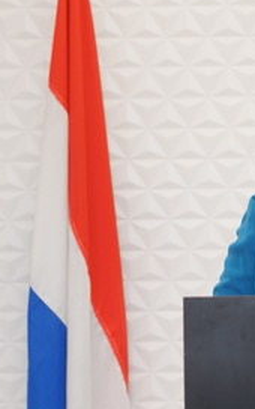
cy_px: 301
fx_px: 2057
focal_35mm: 185
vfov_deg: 11.3
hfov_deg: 7.0
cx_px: 360
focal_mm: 77
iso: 500
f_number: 4
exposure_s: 1/160
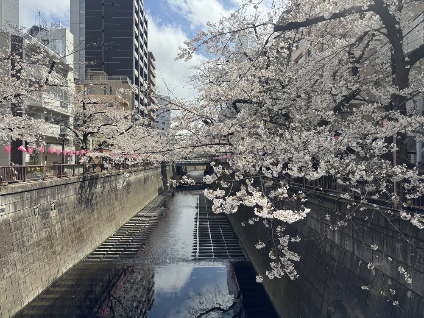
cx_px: 212
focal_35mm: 24
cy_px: 159
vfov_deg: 56.8
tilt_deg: +1.5
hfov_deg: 71.6
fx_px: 294
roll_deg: +0.0
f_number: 1.78
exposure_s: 1/3247
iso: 80
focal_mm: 6.76
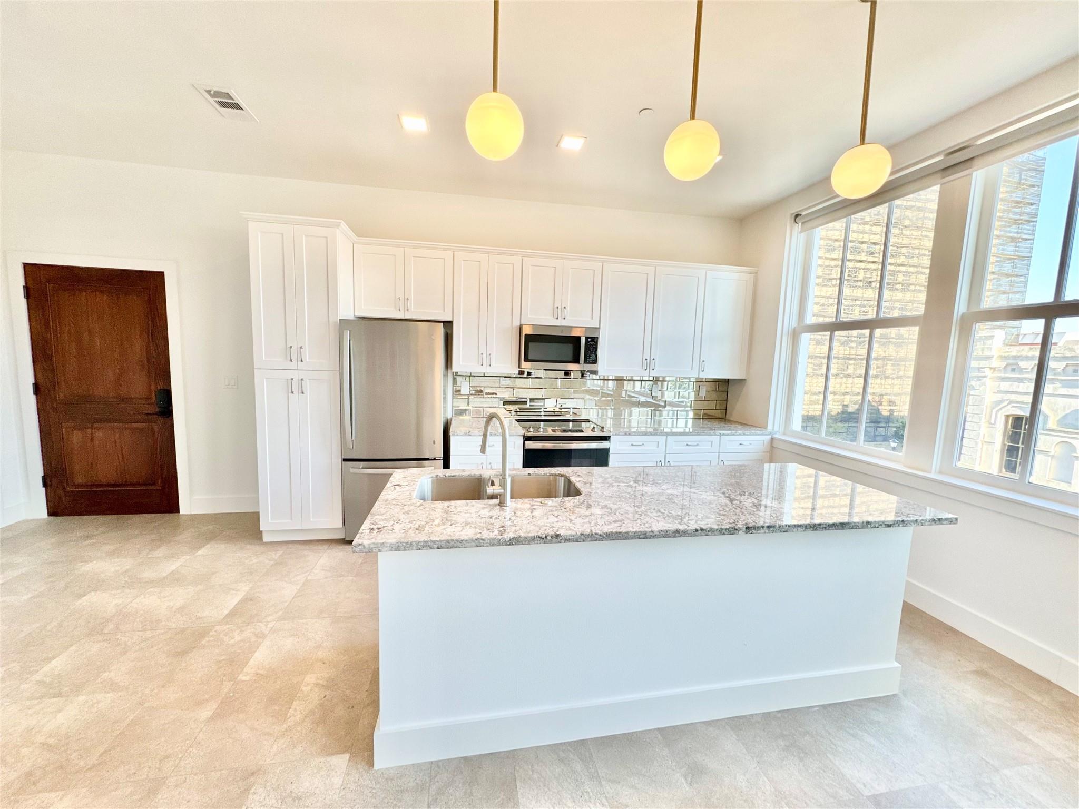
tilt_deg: -6.6
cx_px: 540
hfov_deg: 102.1
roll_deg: -2.1
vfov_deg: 85.7
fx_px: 436
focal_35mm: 14
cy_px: 404
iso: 64
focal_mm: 2.22
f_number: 2.2
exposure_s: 1/120
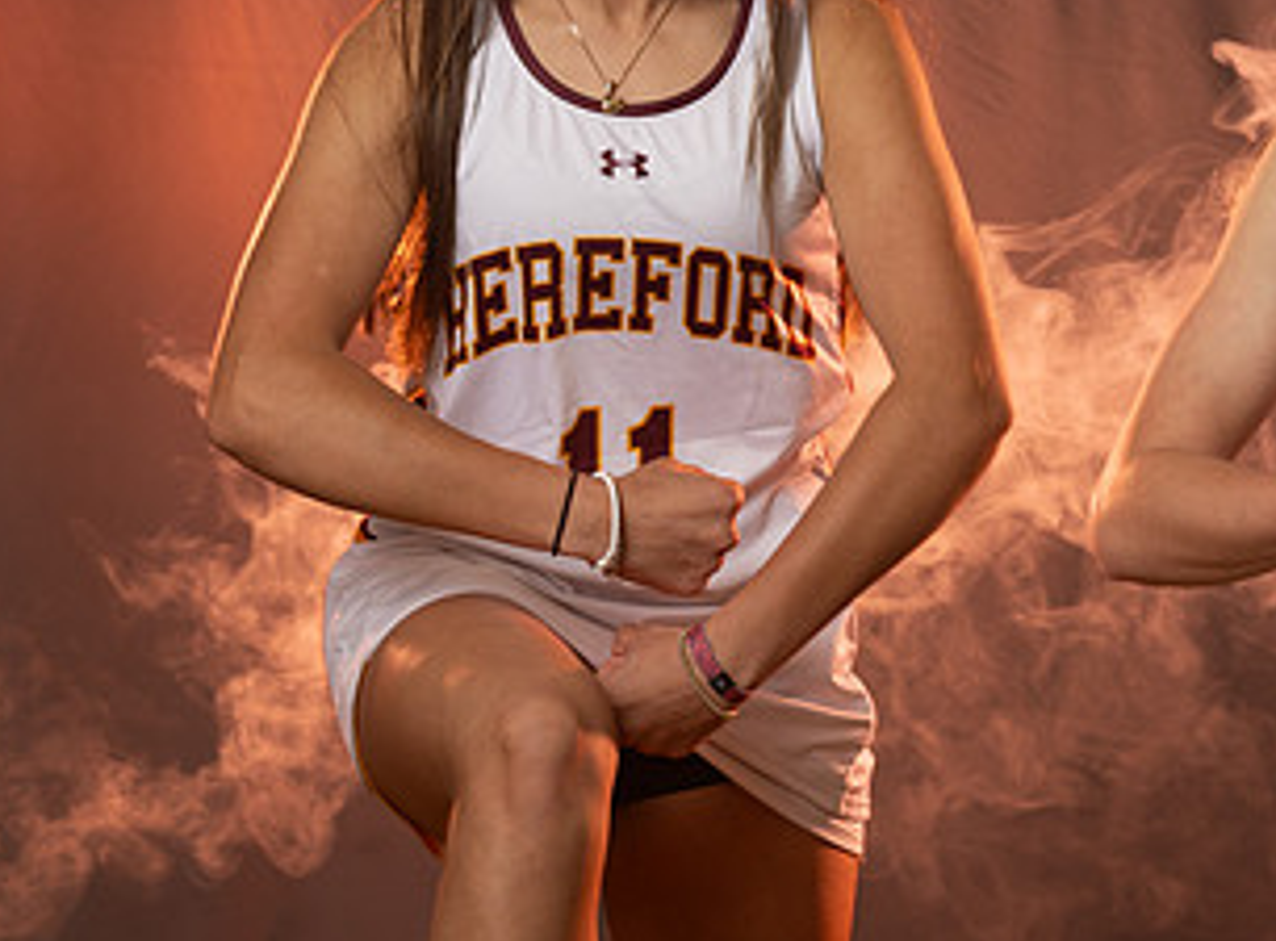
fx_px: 8978
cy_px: 507
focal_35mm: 245
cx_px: 1328
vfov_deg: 6.0
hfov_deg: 8.1
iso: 125
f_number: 5.6
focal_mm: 86
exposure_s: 1/200
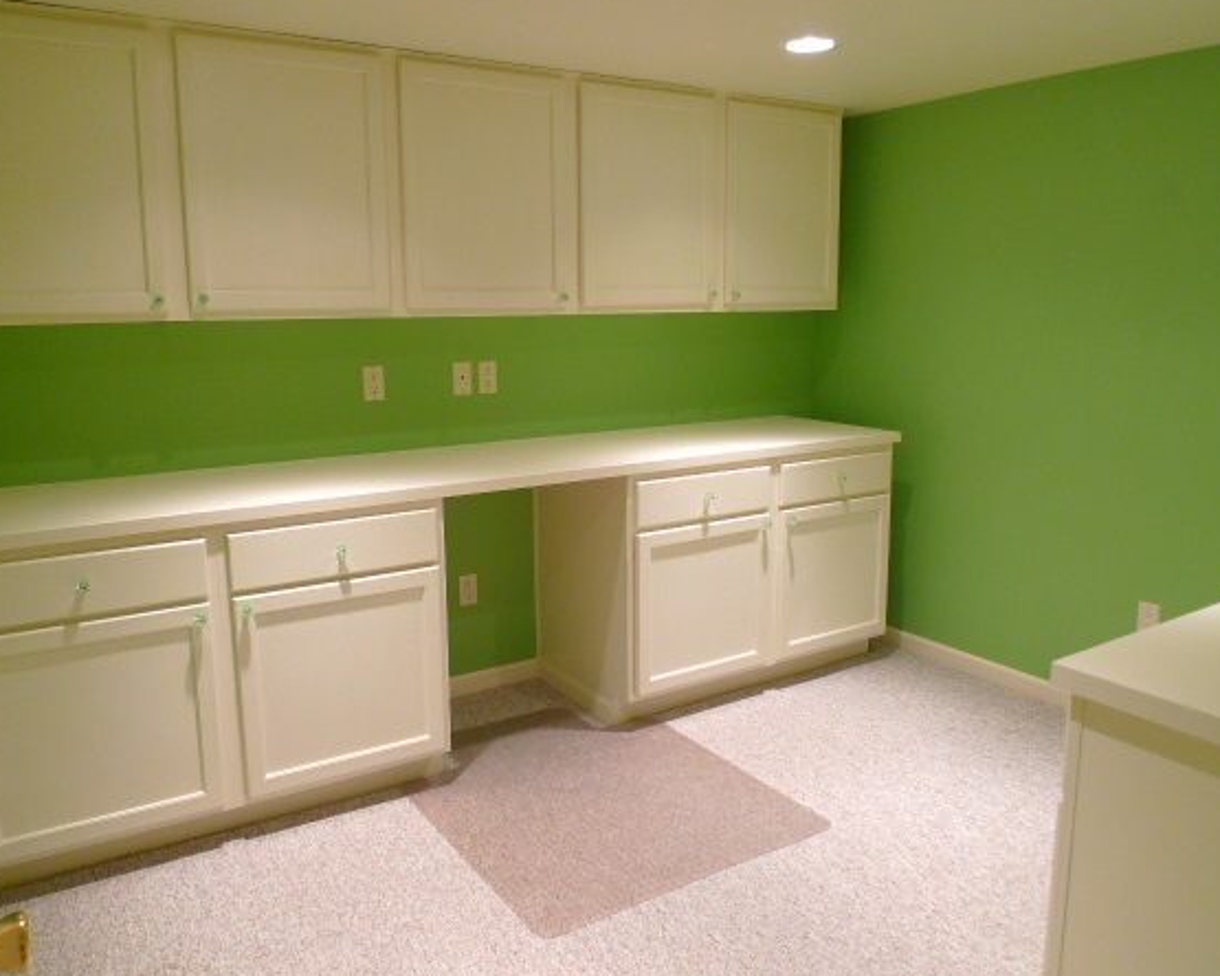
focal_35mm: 27
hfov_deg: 64.1
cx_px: 618
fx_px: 975
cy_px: 459
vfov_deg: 53.2
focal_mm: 5.1
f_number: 2
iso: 320
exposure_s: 1/30
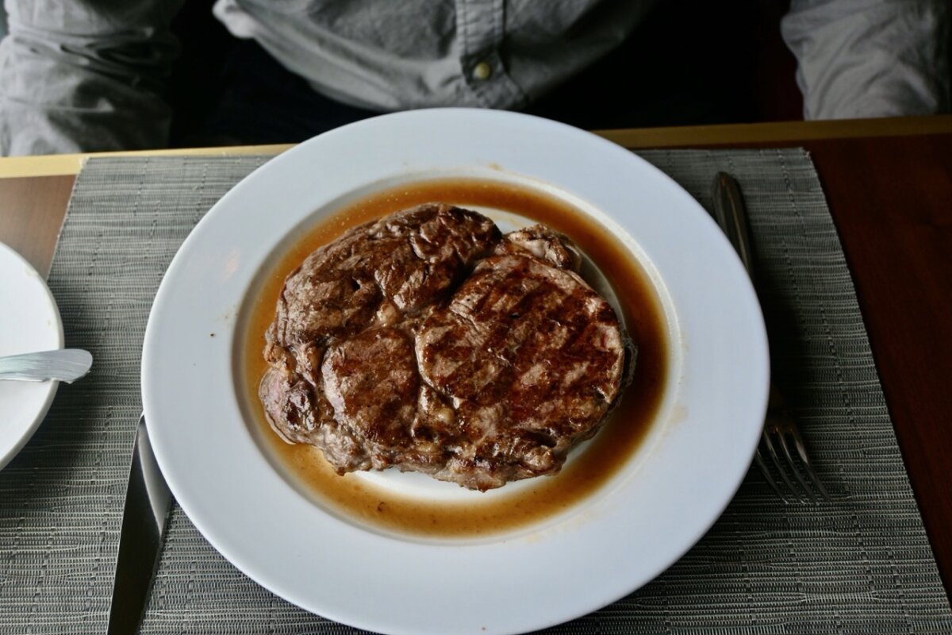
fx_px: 892
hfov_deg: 56.1
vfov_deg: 39.1
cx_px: 476
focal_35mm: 34
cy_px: 318
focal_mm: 22.5
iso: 220
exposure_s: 1/250
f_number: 4
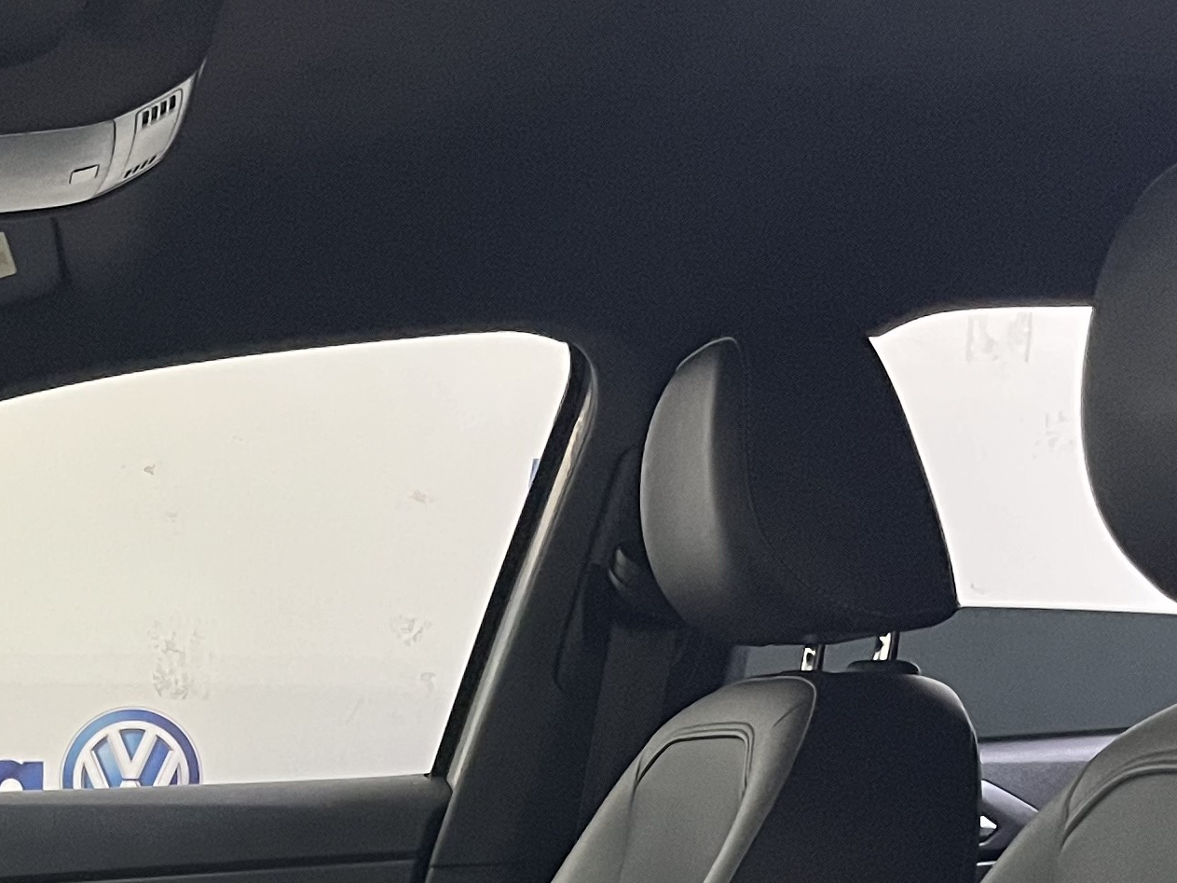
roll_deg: -0.4
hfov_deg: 22.2
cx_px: -124
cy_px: 1268
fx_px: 2822
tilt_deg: -10.1
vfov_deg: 16.4
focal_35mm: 83
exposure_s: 1/40
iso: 500
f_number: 1.6
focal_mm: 5.1
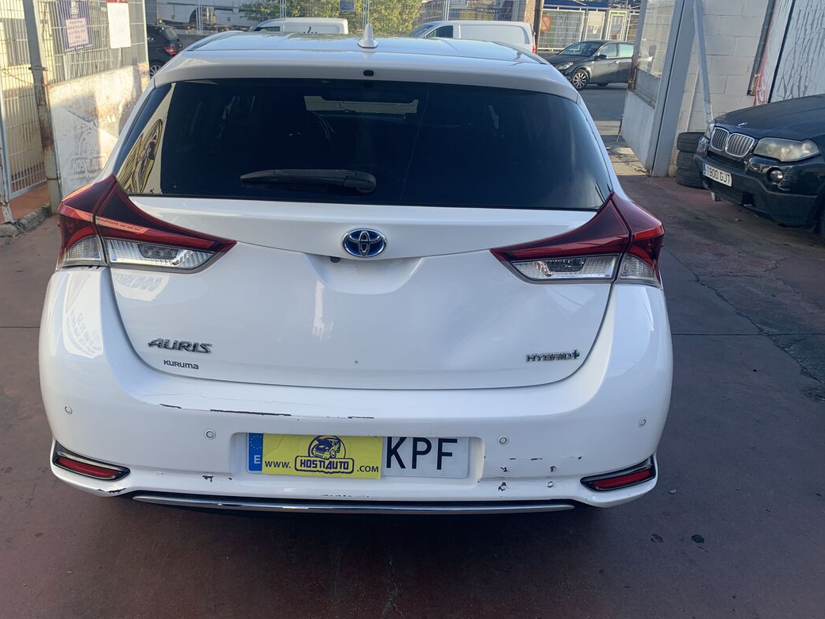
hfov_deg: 59.9
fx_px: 715
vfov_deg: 46.8
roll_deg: -1.8
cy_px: 291
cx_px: 378
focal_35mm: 30
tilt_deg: -22.1
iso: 25
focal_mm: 4.25
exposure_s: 1/643
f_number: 1.8
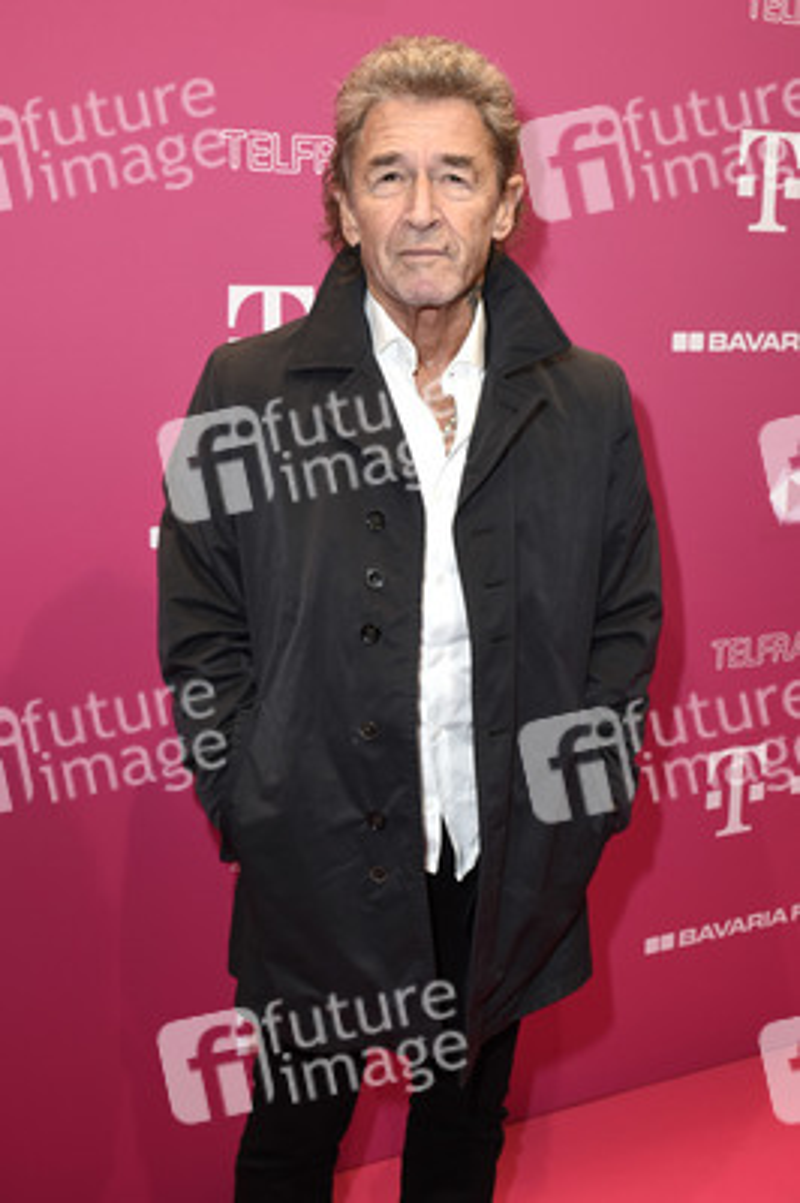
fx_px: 1202
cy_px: 602
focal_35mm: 36
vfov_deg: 53.2
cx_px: 400
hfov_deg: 36.8
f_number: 6.3
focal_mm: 24
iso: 500
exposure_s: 1/160
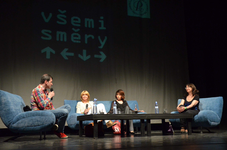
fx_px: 264
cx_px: 114
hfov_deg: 46.5
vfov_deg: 31.8
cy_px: 75
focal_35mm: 42
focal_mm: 28
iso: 2500
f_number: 4
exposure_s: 1/80
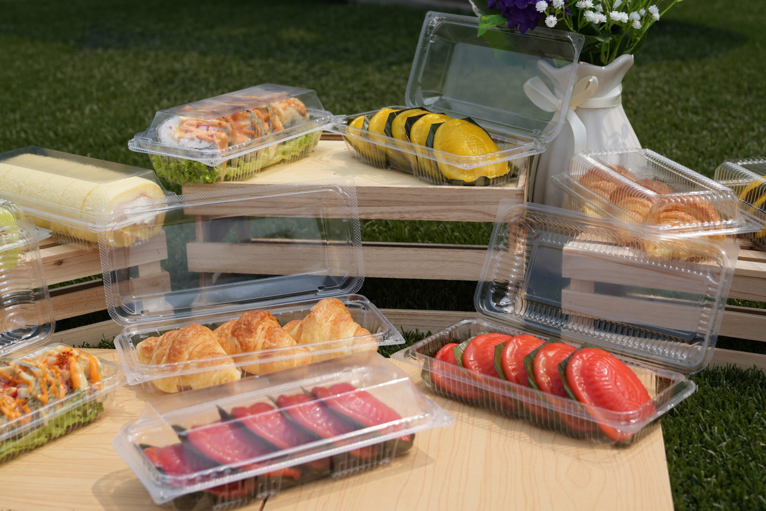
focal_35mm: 65
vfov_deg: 20.9
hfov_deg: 30.9
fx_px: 1383
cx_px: 409
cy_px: 253
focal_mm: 60
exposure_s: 1/400
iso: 100
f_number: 9
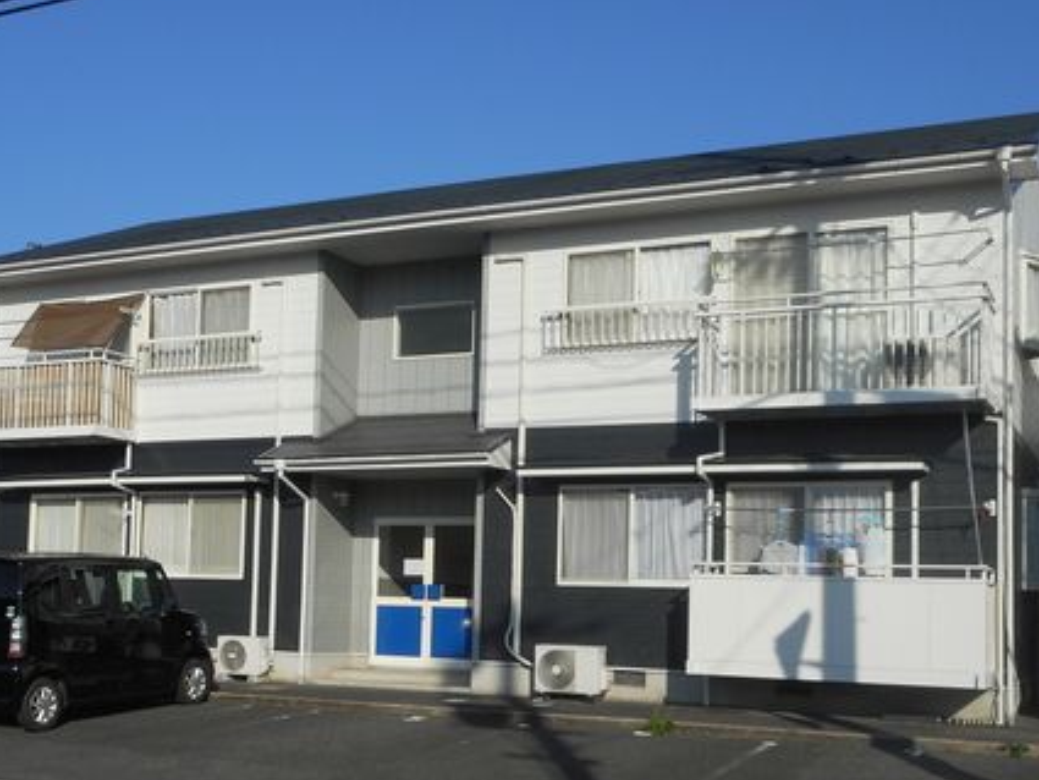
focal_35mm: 48
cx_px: 406
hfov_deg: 39.4
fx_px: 1441
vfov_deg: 30.1
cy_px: 509
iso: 80
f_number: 4.2
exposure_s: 1/1000
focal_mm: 6
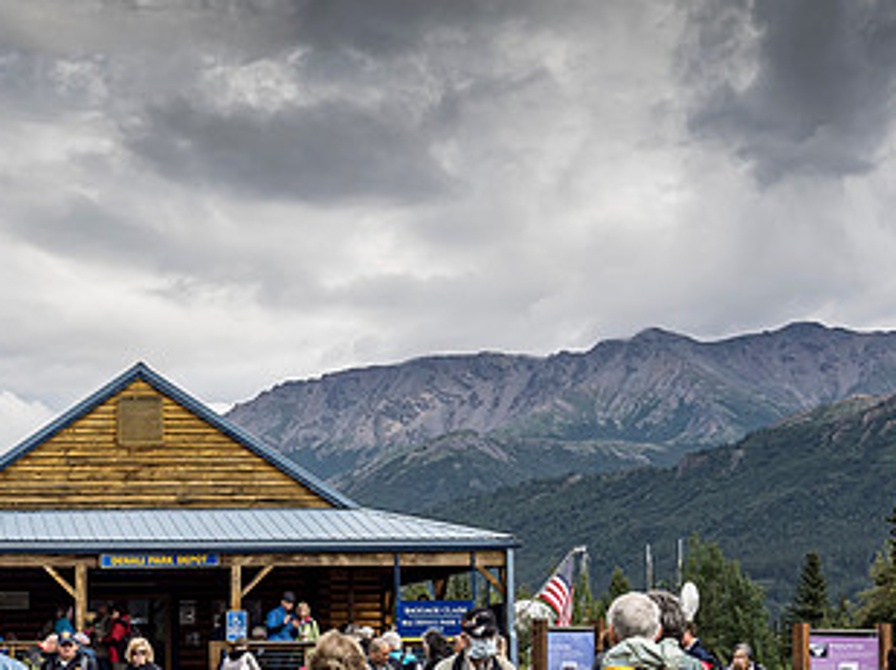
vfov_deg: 15.5
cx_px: 128
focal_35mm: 94
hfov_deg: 20.6
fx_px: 2430
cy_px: 628
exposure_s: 1/400
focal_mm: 25
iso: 400
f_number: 6.3
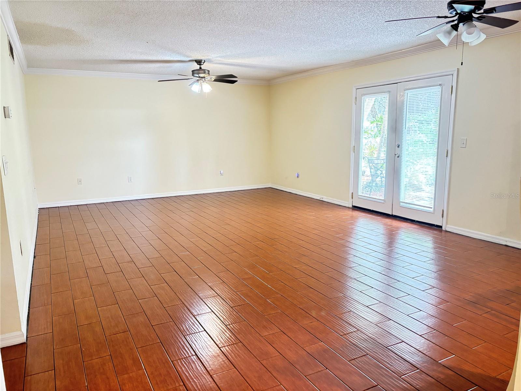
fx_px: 391
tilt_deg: -10.9
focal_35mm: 26
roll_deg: +1.0
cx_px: 260
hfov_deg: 67.3
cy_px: 196
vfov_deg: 53.1
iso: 400
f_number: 1.6
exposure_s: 1/40
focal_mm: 5.96
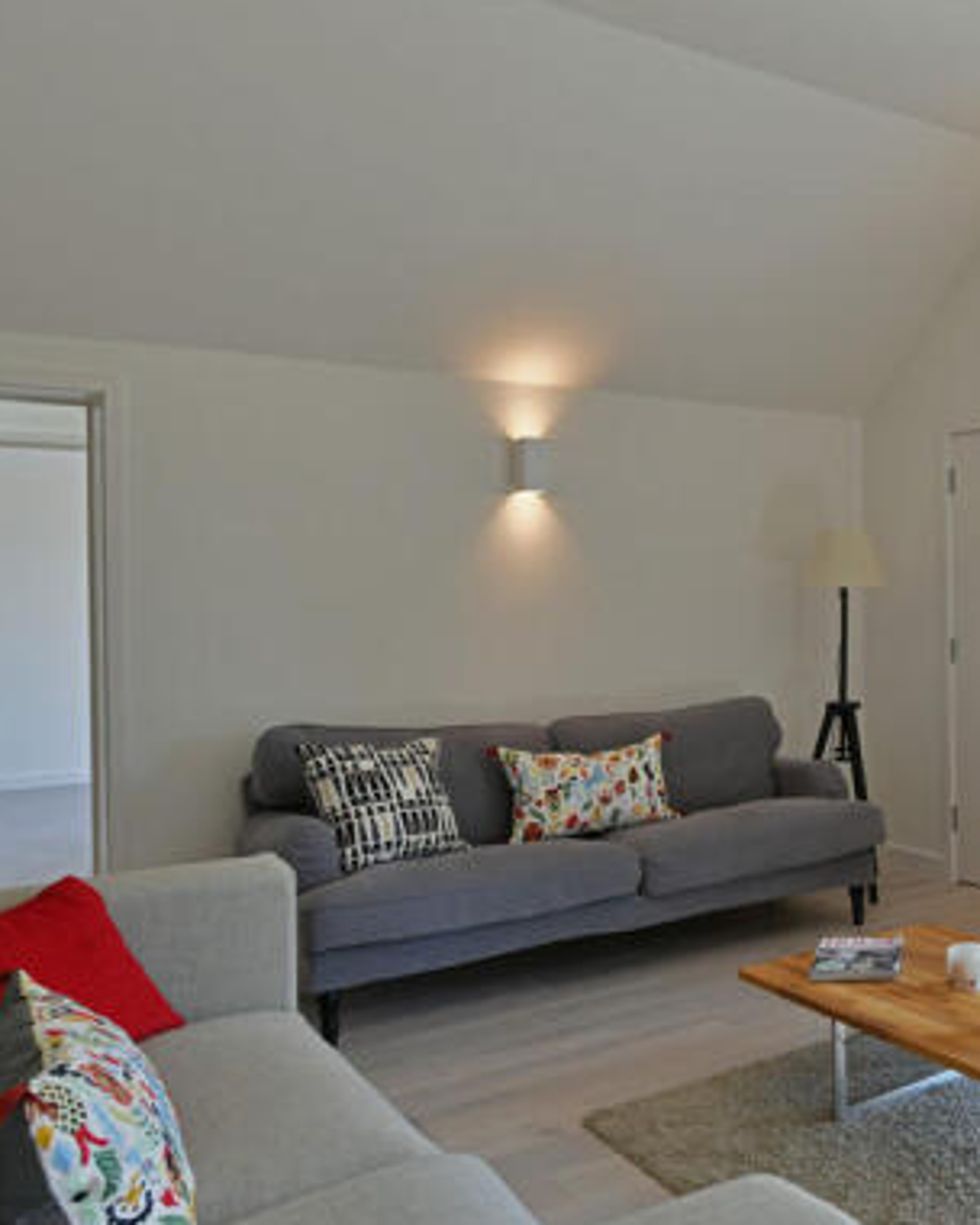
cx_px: 1046
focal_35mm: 34
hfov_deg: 37.3
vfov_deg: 52.8
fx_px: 1233
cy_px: 595
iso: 320
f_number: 9
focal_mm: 21
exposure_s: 1/20
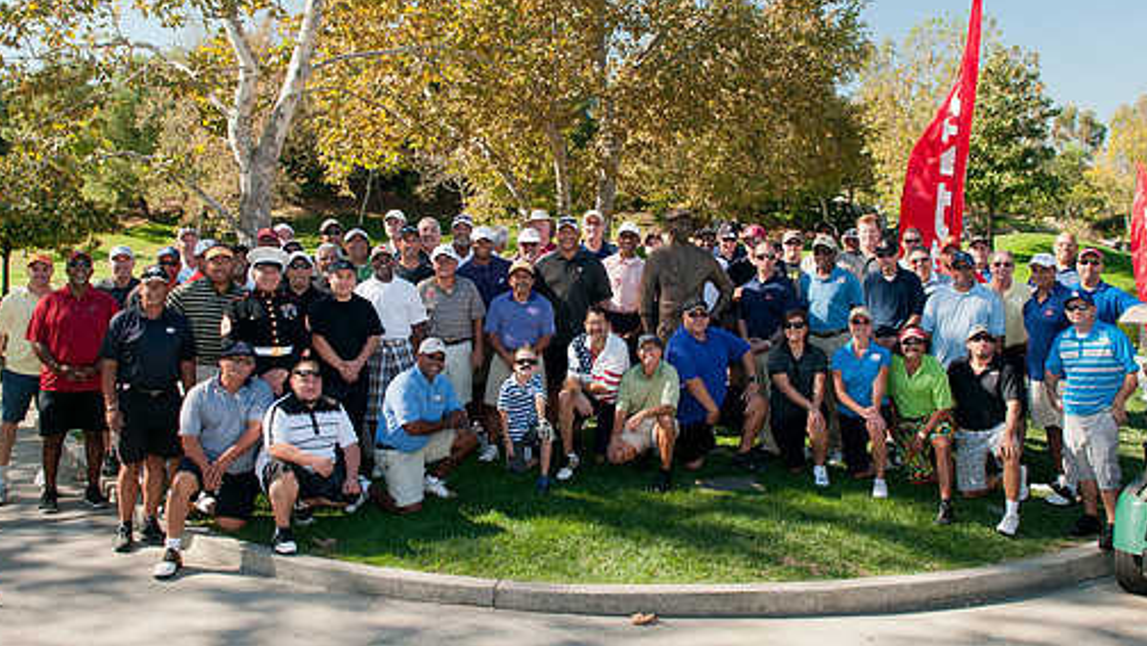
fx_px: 1095
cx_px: 588
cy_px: 267
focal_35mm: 36
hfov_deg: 55.3
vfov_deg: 32.8
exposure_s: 1/125
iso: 200
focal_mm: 17
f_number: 5.6
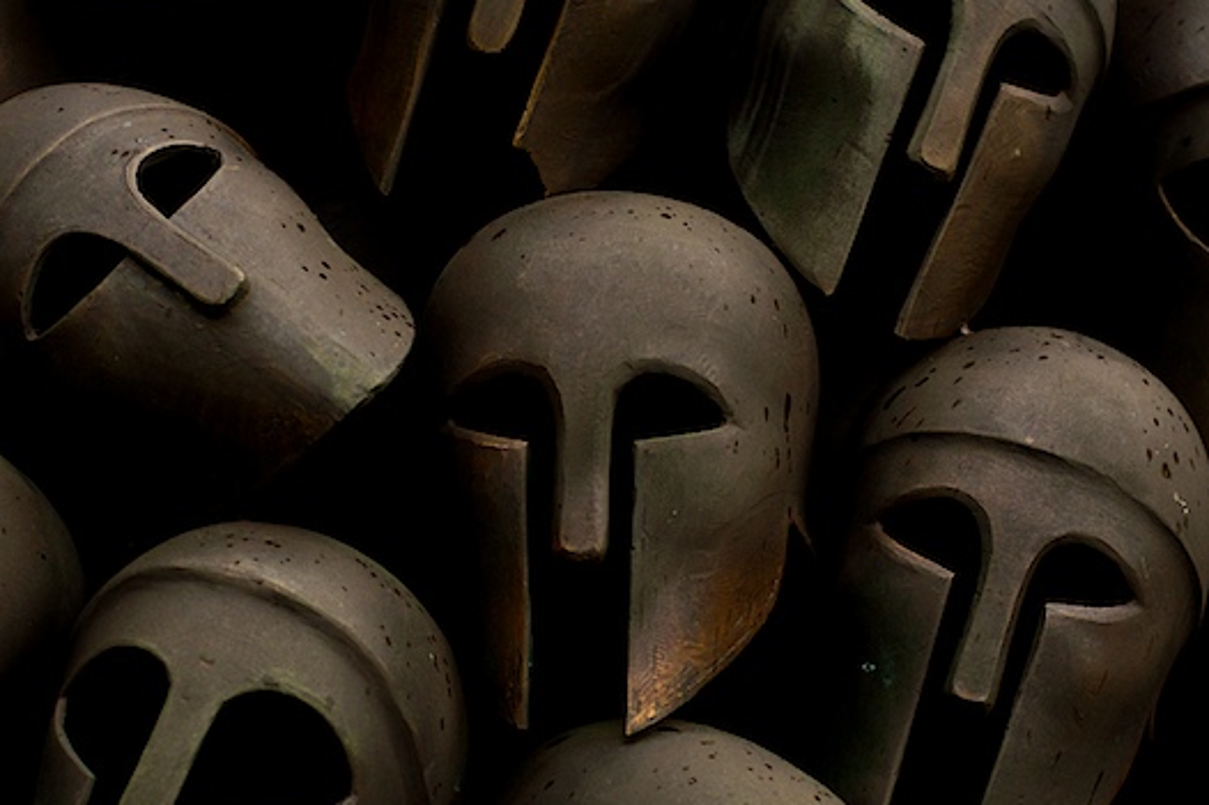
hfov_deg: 18.0
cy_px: 570
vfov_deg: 12.0
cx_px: 603
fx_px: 3826
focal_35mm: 114
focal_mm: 50
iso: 200
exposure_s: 1/50
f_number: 2.8
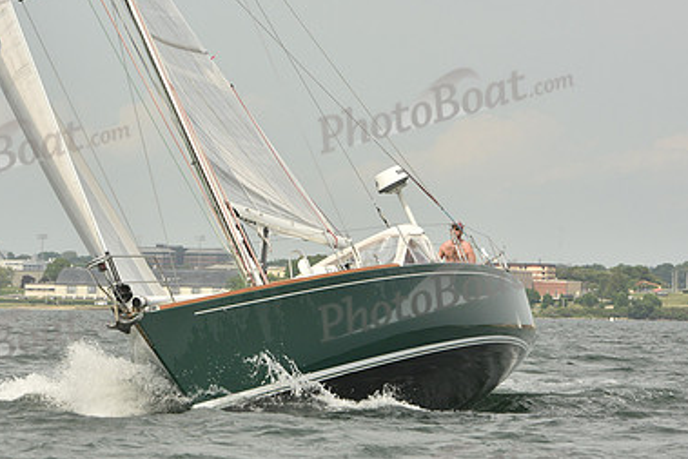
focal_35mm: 260
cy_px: 226
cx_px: 225
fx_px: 4971
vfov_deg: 5.3
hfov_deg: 7.9
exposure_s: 1/1000
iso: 400
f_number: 11
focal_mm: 170
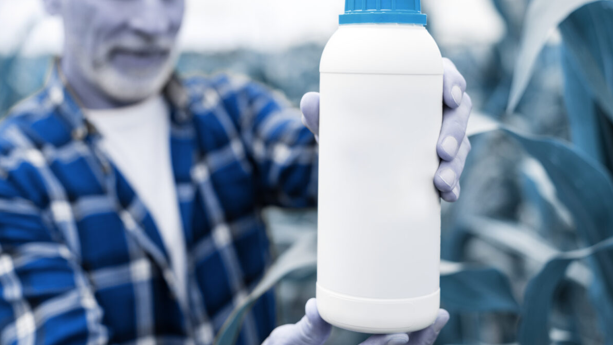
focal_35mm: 53
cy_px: 160
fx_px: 862
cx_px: 309
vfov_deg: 22.6
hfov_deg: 39.2
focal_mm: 50
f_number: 2.8
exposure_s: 1/200
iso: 100
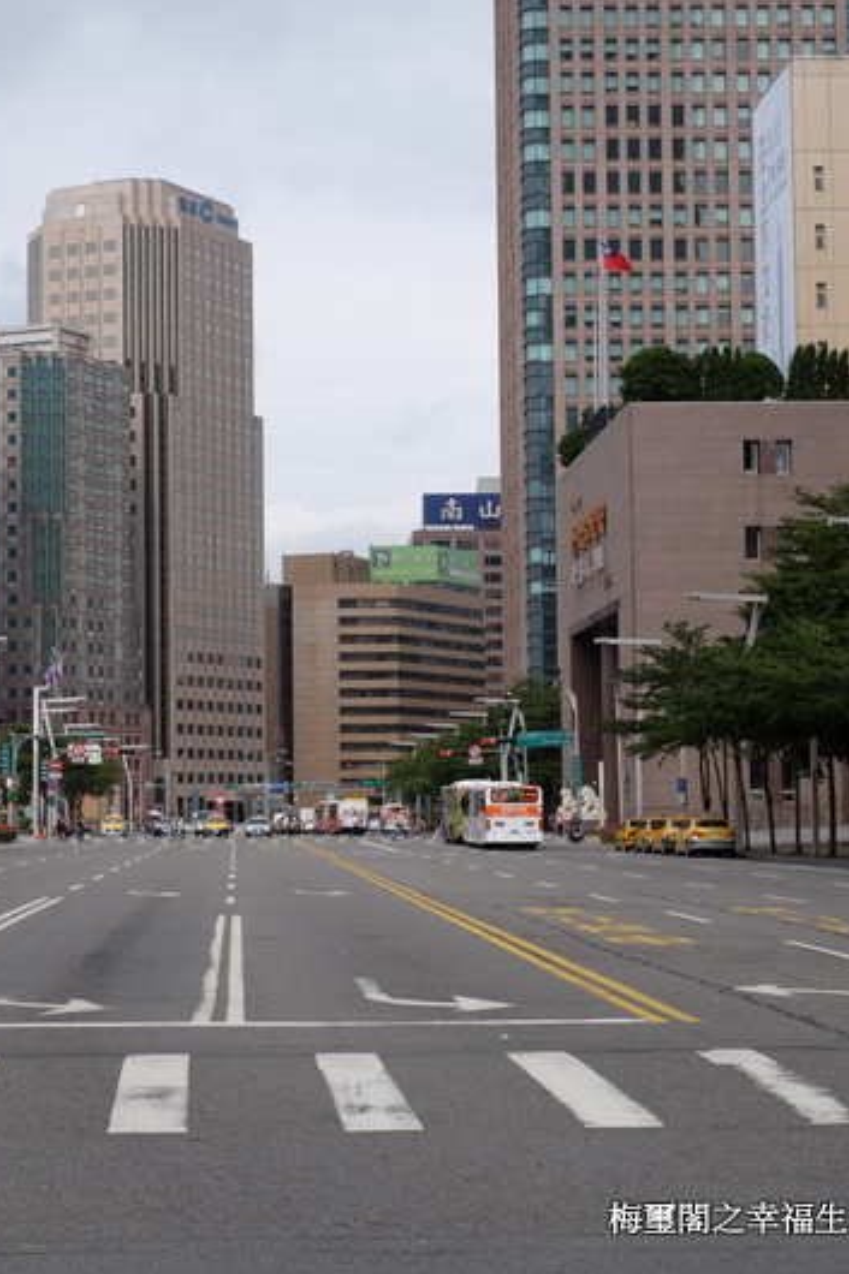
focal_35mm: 80
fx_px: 2832
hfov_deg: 17.0
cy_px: 635
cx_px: 277
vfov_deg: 25.4
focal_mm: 35
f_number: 11
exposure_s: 1/400
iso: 400
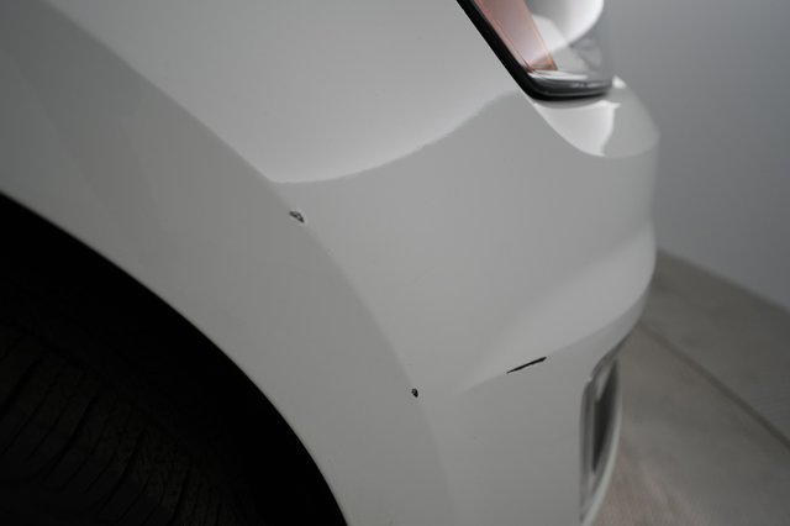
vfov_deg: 46.4
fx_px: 614
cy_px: 263
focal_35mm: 28
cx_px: 395
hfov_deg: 65.5
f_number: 5
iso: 1000
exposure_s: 1/100
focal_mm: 28
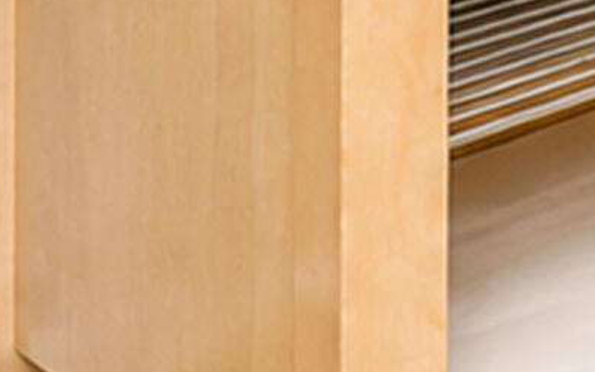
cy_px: -770
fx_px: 2011
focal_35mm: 124
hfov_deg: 10.1
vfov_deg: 8.6
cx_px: 1951
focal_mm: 16
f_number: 4
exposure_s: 1/8
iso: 64
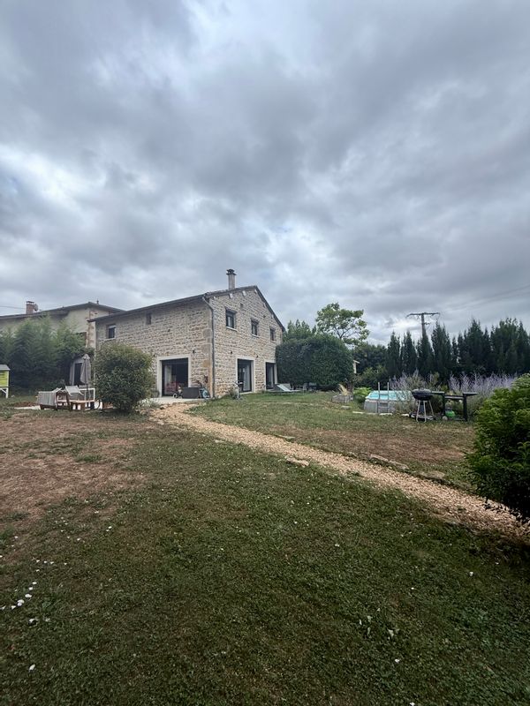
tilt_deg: +5.9
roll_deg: +1.1
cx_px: 265
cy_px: 353
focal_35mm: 14
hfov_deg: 85.7
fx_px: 286
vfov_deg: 102.1
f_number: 2.2
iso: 50
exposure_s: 1/1125
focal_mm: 2.22
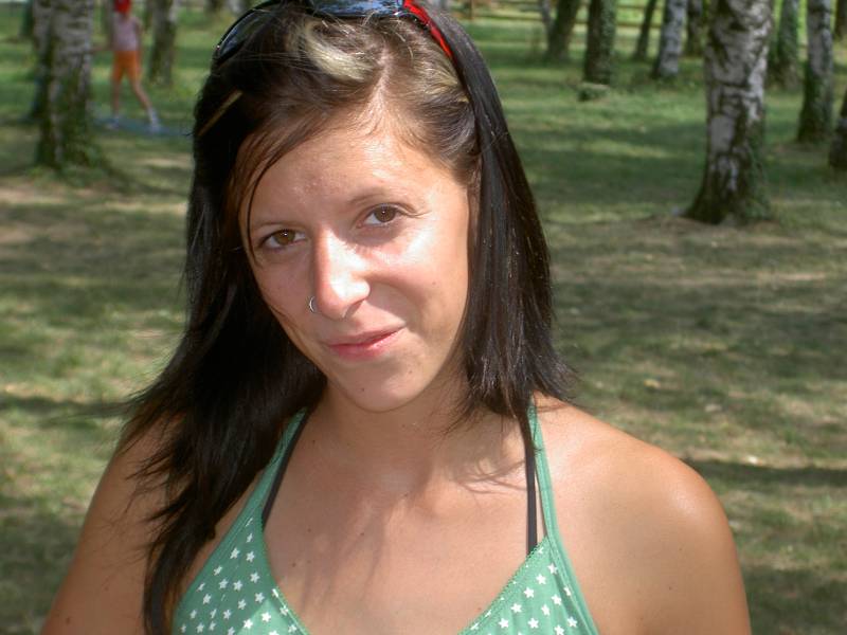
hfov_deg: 17.0
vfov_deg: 12.8
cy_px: 318
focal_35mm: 116
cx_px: 424
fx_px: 2838
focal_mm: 24
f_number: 4.9
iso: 100
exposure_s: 1/125
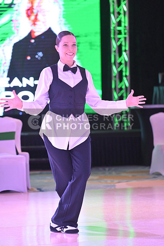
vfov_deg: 13.7
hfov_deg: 9.2
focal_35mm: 150
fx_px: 1024
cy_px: 123
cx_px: 82
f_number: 4.5
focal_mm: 150
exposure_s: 1/400
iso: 5000
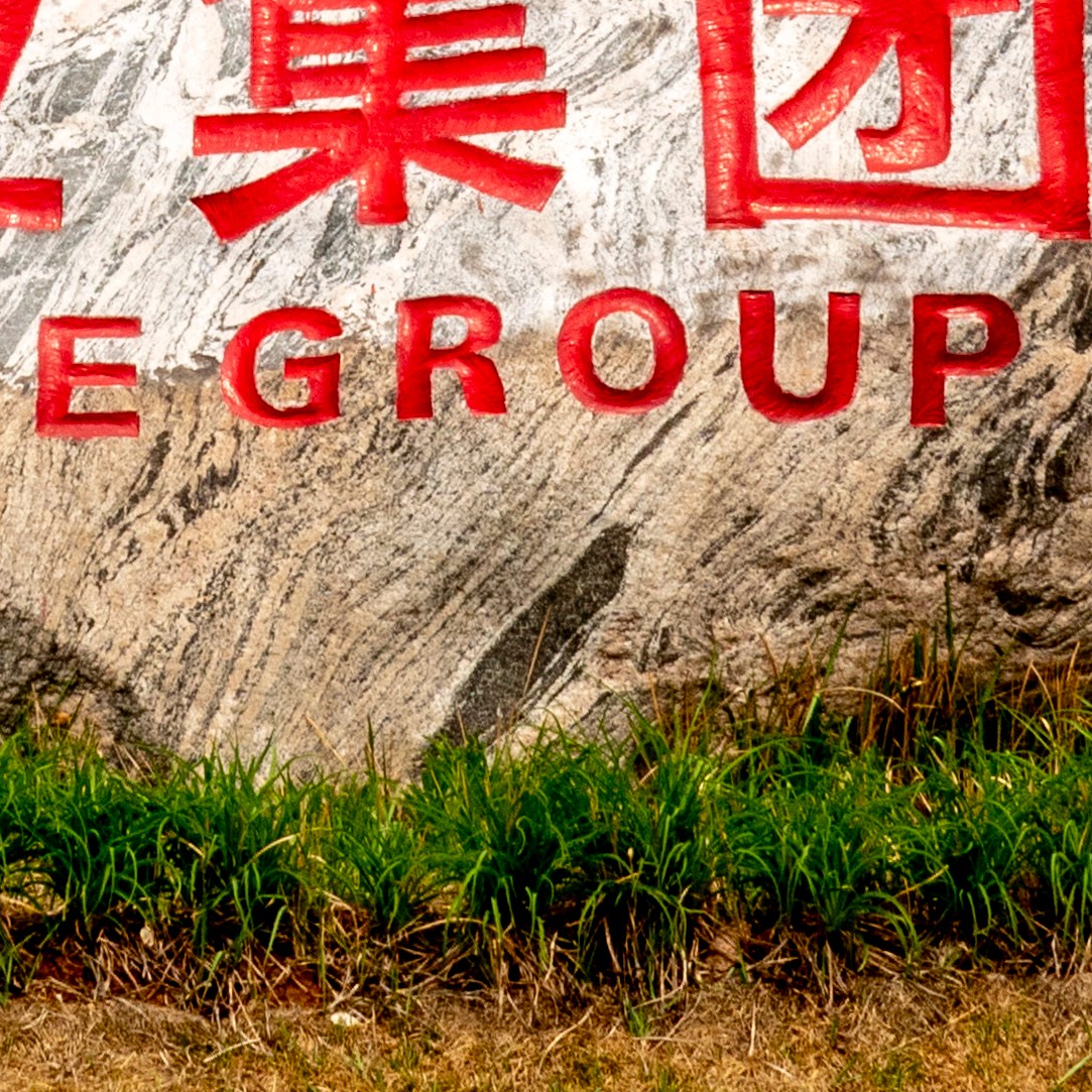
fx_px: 10136
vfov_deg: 6.1
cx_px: 125
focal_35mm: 284
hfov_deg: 6.2
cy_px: -544
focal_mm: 24.8
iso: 100
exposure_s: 1/250
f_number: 9
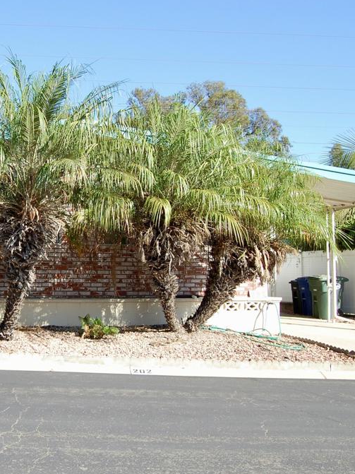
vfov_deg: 43.0
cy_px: 237
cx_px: 44
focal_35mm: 44
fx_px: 602
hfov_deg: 31.5
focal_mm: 20
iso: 280
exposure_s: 1/250
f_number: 10
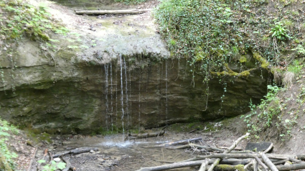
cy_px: 102
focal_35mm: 92
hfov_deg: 23.2
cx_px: 152
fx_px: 744
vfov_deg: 13.1
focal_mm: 15
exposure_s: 1/80
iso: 1000
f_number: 4.8
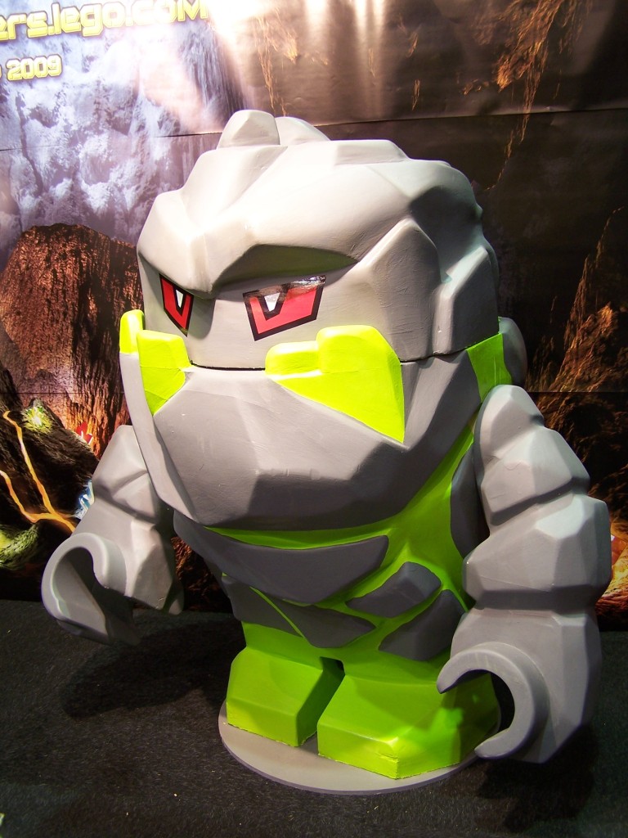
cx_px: 314
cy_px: 419
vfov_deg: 49.0
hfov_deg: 37.7
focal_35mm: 38
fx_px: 919
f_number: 2.8
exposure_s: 1/3
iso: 80
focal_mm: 6.3
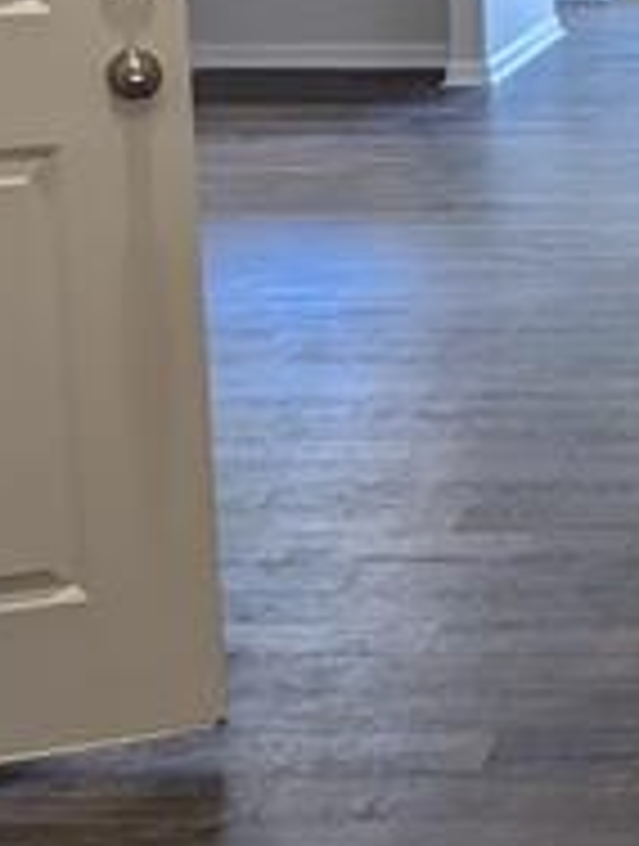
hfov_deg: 13.8
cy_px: 148
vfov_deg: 19.7
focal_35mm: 98
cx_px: 1098
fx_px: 2401
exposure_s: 1/30
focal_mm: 6.81
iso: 45
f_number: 1.85
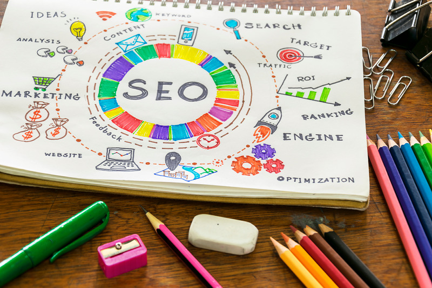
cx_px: 216
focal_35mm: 87
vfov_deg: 15.7
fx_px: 1044
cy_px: 144
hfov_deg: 23.4
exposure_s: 1/50
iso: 100
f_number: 5.6
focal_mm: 58
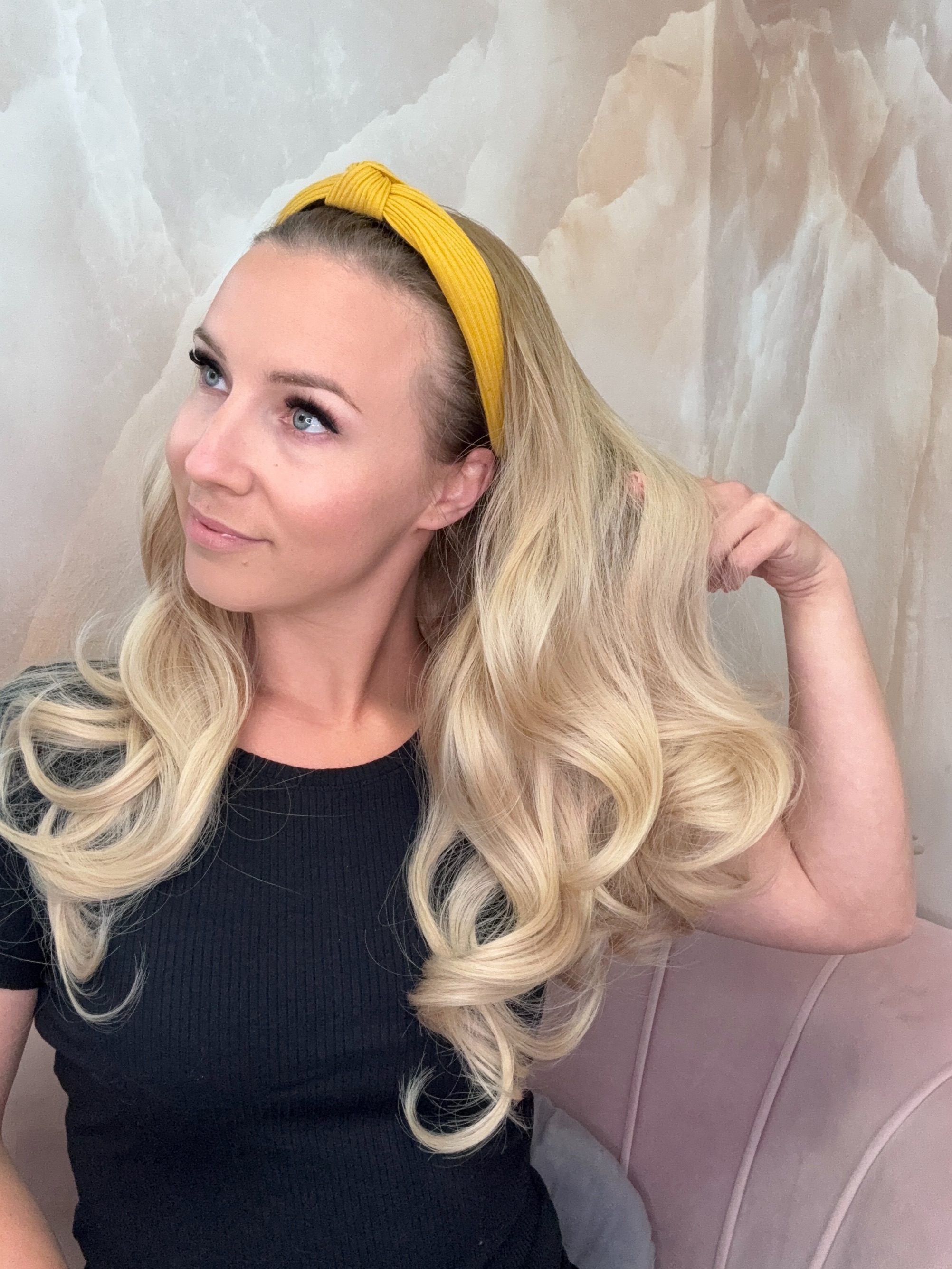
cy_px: 634
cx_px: 476
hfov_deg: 46.8
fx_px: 1100
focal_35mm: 30
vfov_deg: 60.0
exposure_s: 1/101
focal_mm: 2.69
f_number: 1.9
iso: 80
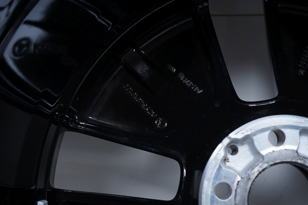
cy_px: 102
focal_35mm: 41
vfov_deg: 32.6
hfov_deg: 47.4
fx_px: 350
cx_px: 154
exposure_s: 1/100
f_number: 7.1
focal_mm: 41
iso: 250
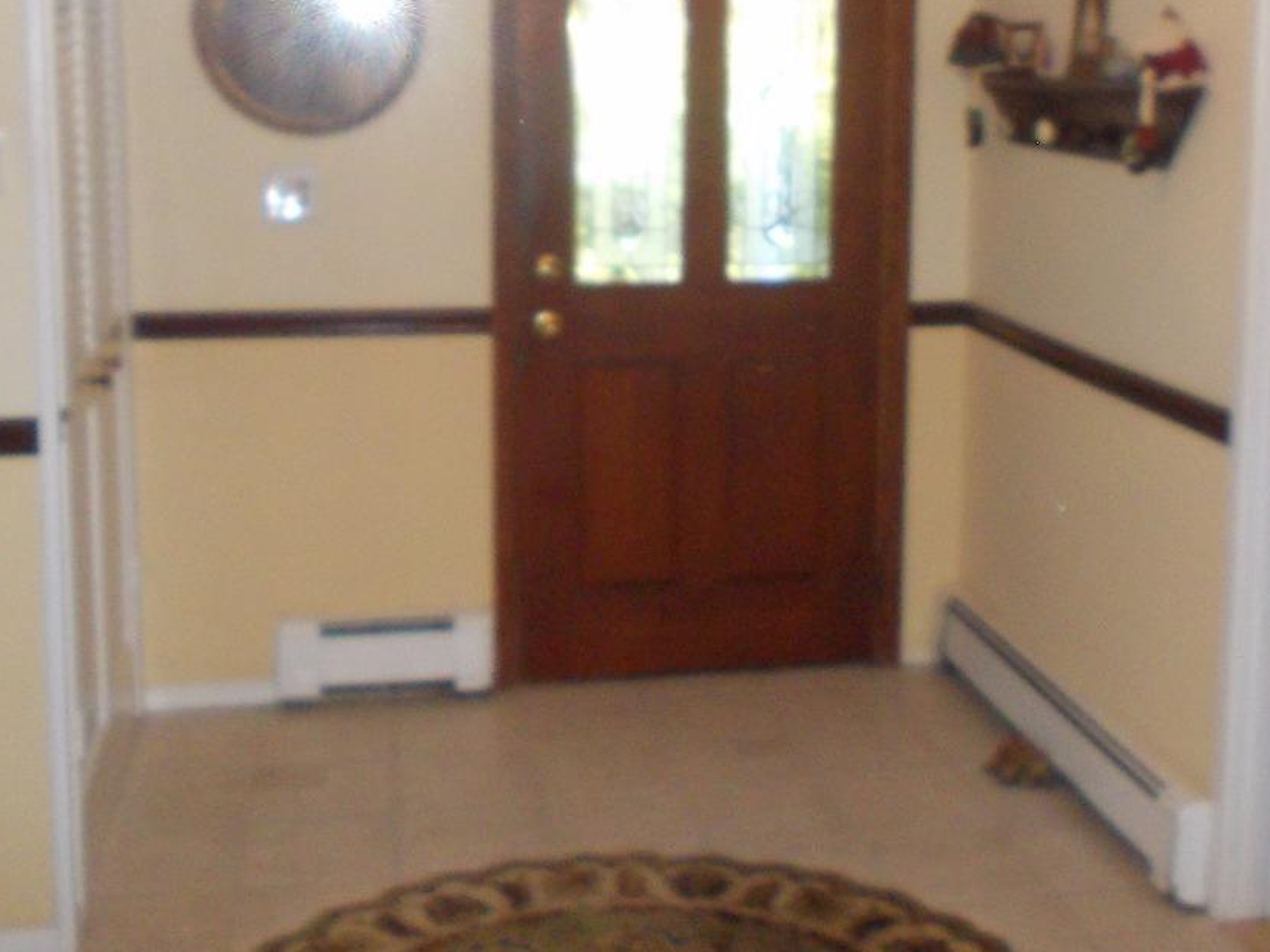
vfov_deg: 29.3
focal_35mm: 49
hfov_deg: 38.7
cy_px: 267
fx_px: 1797
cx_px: 775
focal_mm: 4
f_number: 2.7
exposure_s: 1/25
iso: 200
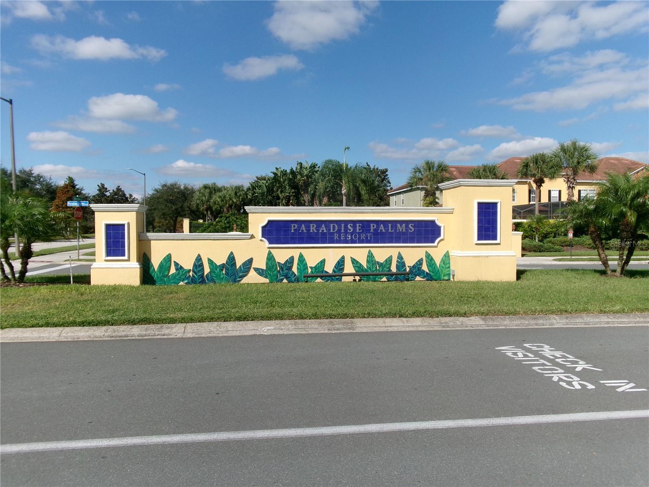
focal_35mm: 28
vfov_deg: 49.7
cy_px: 244
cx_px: 324
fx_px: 525
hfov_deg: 63.4
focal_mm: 5.1
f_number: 10.8
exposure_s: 1/180
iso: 100
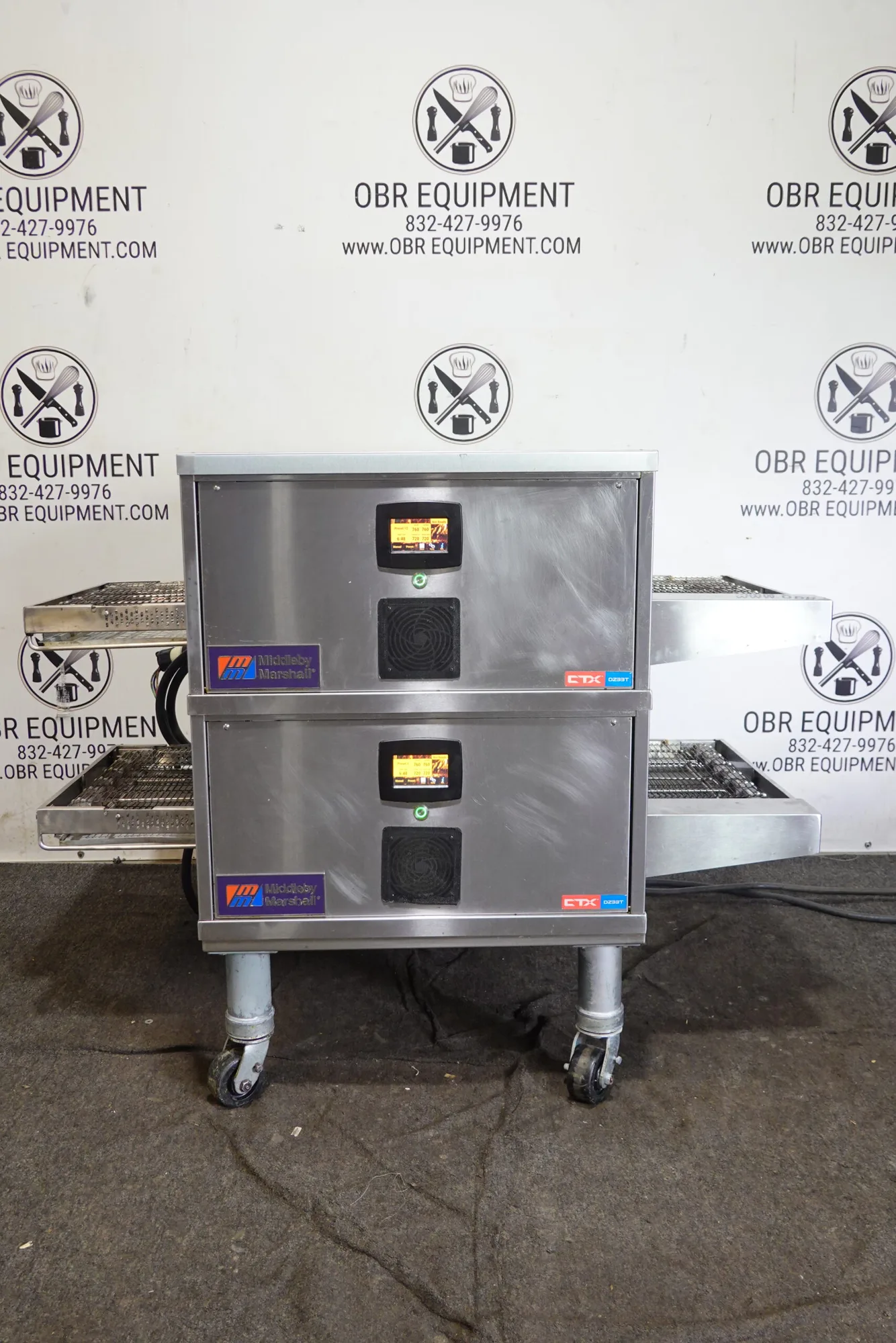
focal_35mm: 30
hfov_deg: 43.6
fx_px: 1120
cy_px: 672
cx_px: 448
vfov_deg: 61.9
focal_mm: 11.29
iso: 400
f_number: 3.2
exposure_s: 1/30
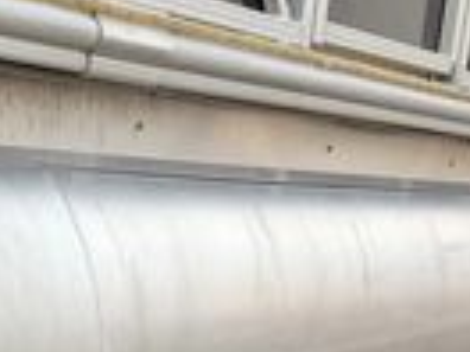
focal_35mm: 88
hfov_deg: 21.6
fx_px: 1195
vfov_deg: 16.0
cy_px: 444
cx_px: 14
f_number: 1.8
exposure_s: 1/406
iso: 25
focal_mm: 3
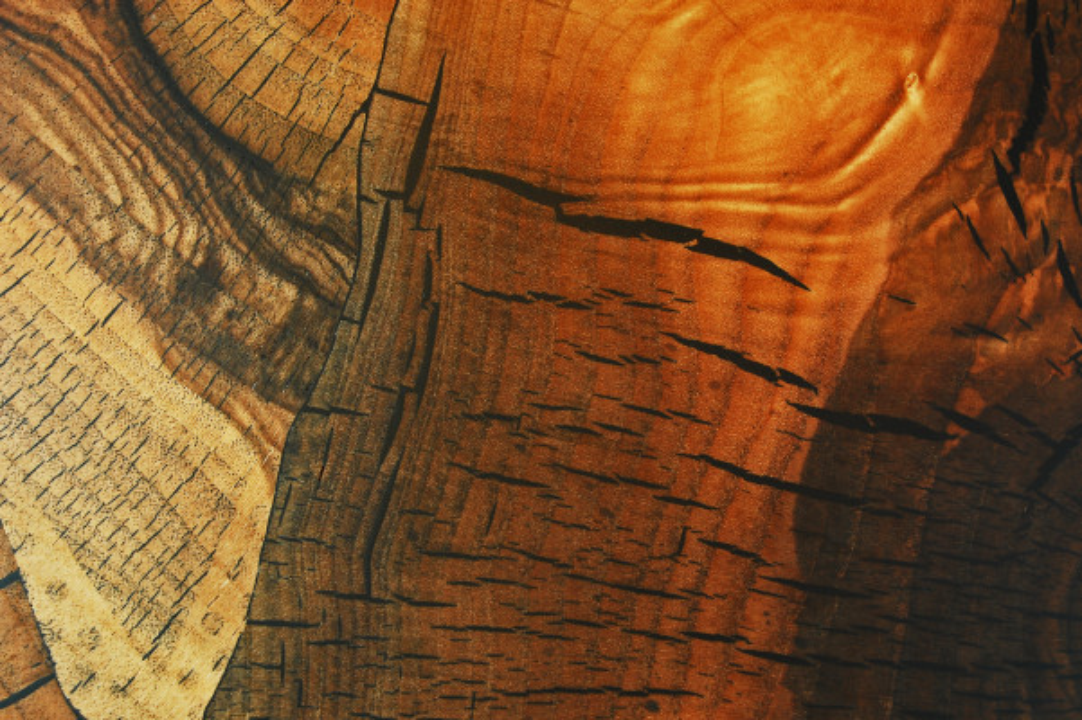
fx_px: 2073
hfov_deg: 29.3
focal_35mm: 69
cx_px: 541
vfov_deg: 19.7
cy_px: 360
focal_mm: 46
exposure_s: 1/13
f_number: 9
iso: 200
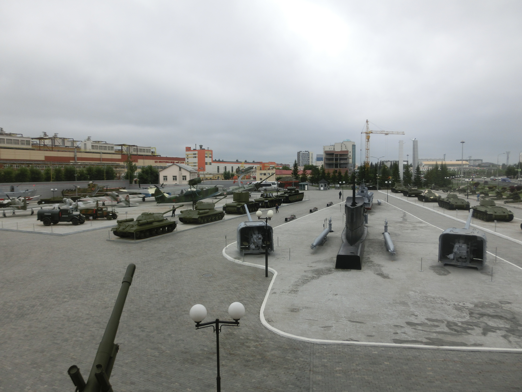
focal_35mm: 24
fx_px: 362
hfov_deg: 71.6
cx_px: 261
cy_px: 196
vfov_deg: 56.8
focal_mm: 4.24
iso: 80
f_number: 3
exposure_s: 1/320
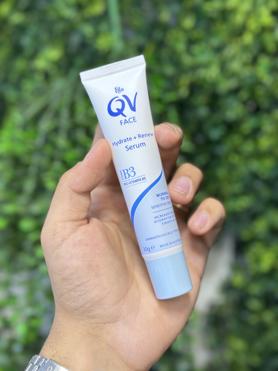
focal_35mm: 48
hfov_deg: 30.3
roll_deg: +0.0
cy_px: 186
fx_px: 514
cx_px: 139
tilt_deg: -6.7
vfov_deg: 39.7
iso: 125
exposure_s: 1/100
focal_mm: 6.86
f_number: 1.78
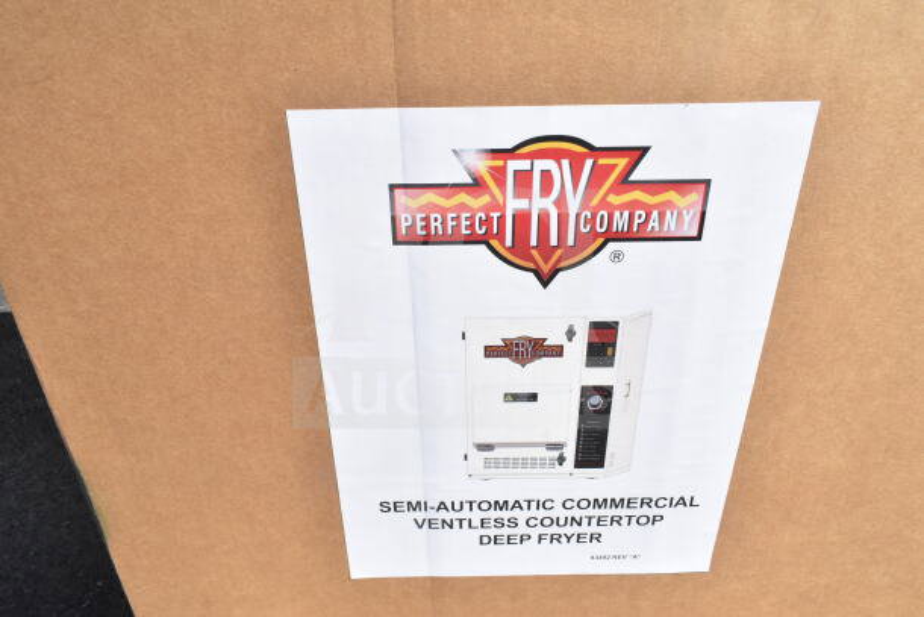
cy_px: 308
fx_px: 693
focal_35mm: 27
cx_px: 462
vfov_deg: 48.0
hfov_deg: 67.4
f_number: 16
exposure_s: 1/1000
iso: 1600
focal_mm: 18
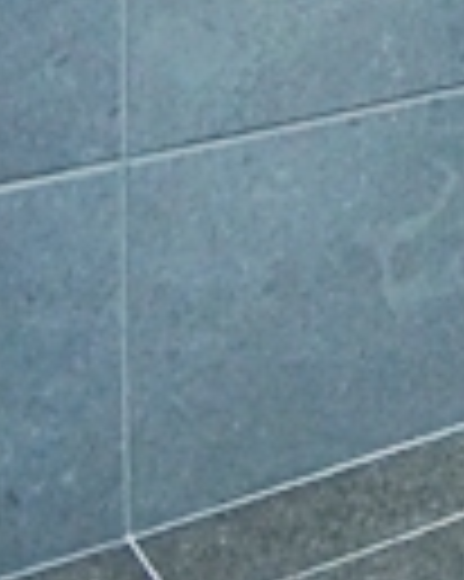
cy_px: -481
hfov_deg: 9.6
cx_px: 1613
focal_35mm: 87
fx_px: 1495
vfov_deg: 17.5
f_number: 5.6
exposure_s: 1/80
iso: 1600
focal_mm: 10
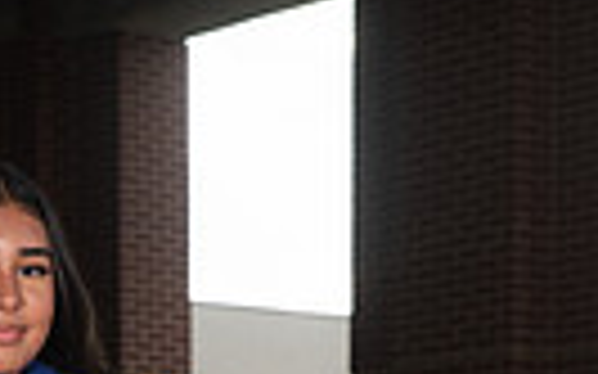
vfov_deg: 6.5
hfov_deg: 11.0
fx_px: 3079
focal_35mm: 189
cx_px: 54
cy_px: 942
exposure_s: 1/320
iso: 250
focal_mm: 55
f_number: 7.1
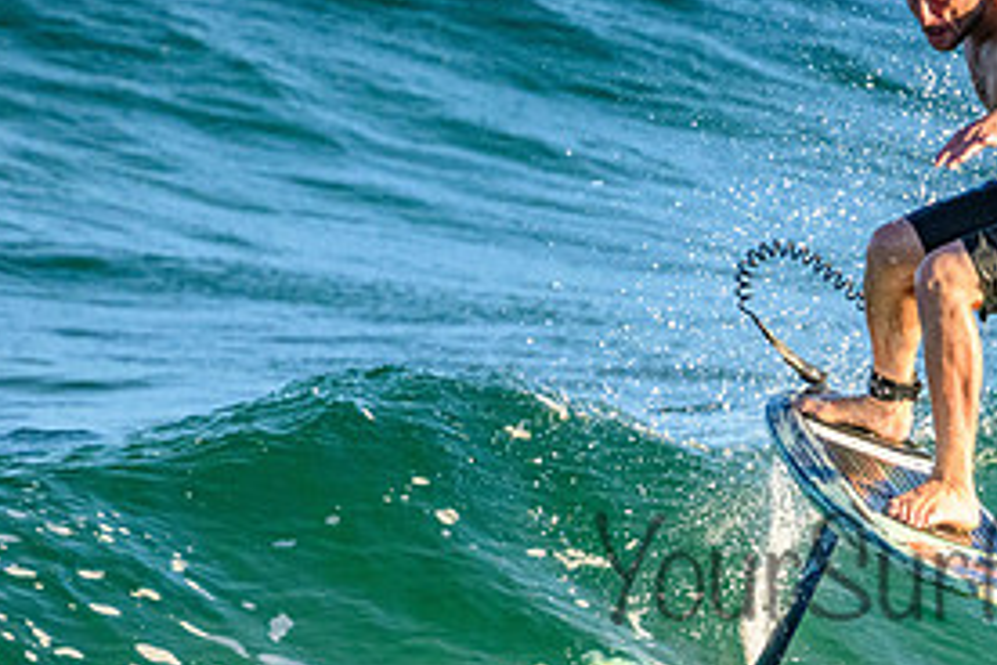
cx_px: 968
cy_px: 537
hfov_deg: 1.2
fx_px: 46606
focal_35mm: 1683
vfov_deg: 0.8
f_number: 11
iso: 5000
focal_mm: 800
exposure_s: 1/2000
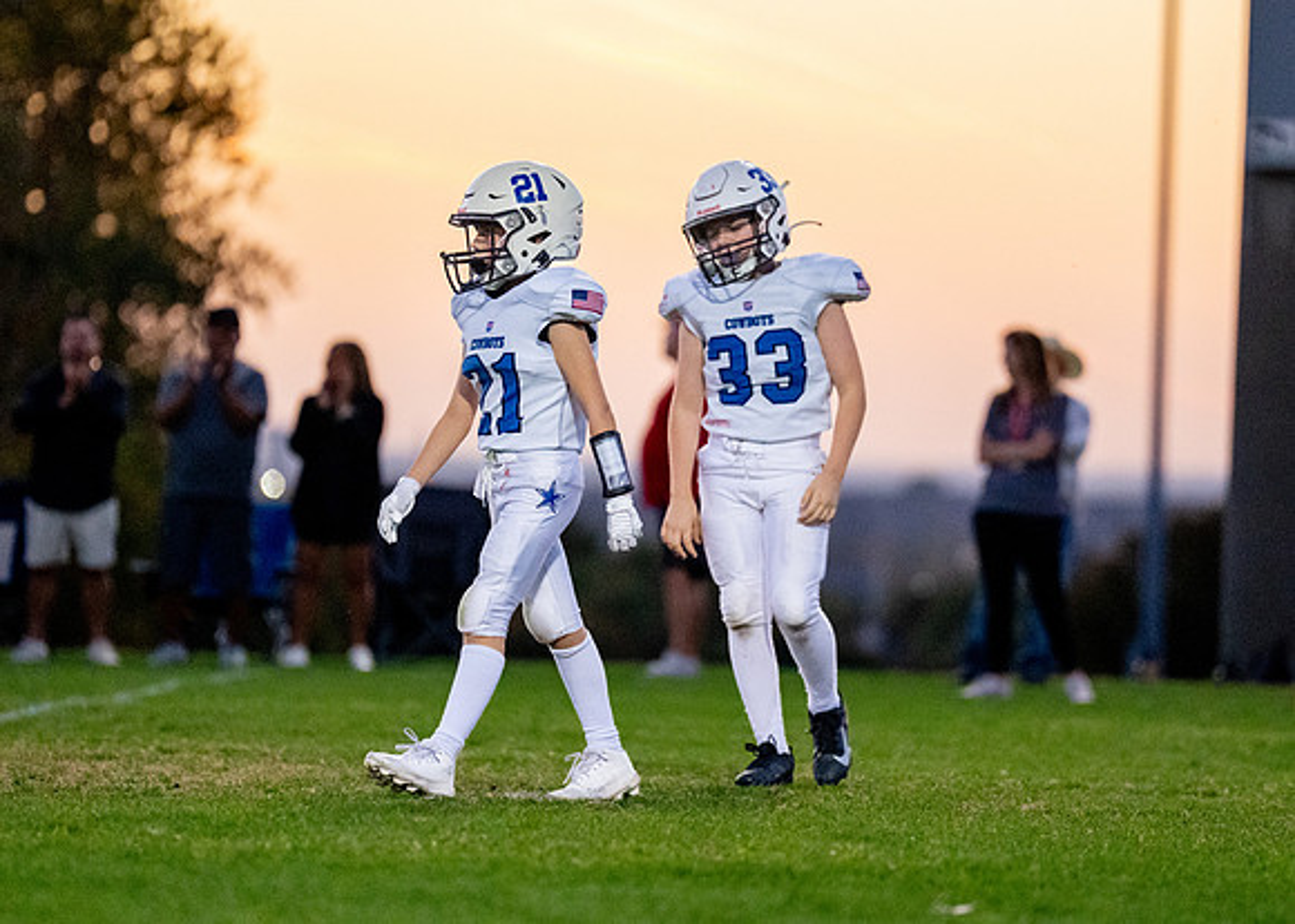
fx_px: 11638
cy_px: 416
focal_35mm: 316
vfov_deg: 4.5
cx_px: 727
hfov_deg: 6.4
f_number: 2.8
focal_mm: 200
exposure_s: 1/1000
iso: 5000
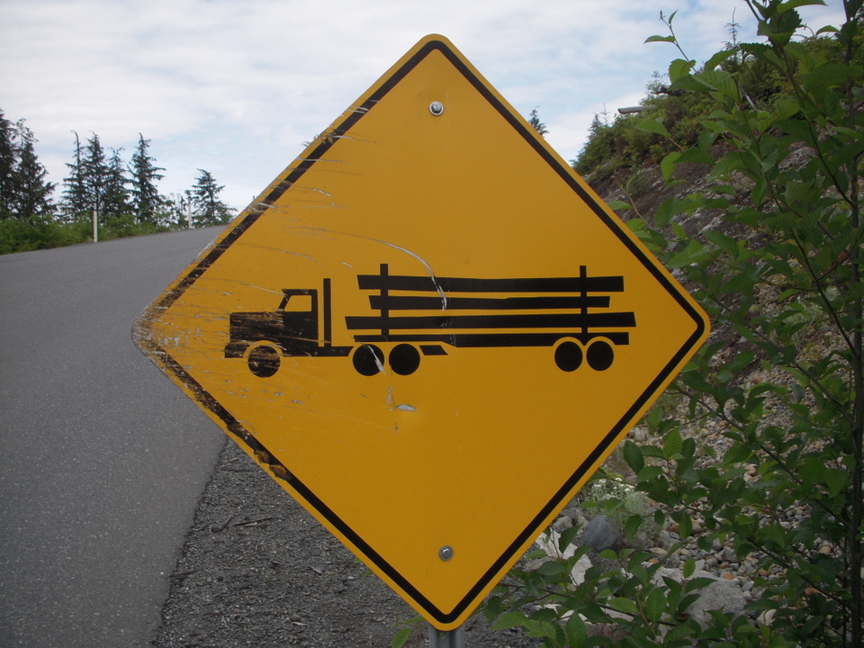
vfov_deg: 37.7
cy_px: 324
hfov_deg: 49.0
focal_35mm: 38
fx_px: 948
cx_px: 432
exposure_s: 1/800
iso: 100
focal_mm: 6.3
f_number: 3.3
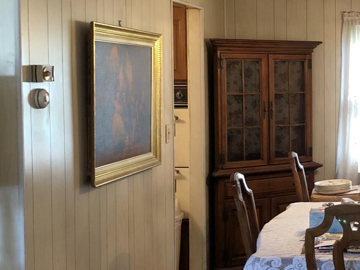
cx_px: 391
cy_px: 137
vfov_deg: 18.7
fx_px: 821
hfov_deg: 23.3
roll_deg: +0.4
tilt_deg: -3.8
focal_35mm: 79
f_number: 1.8
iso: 50
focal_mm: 4
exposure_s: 1/15
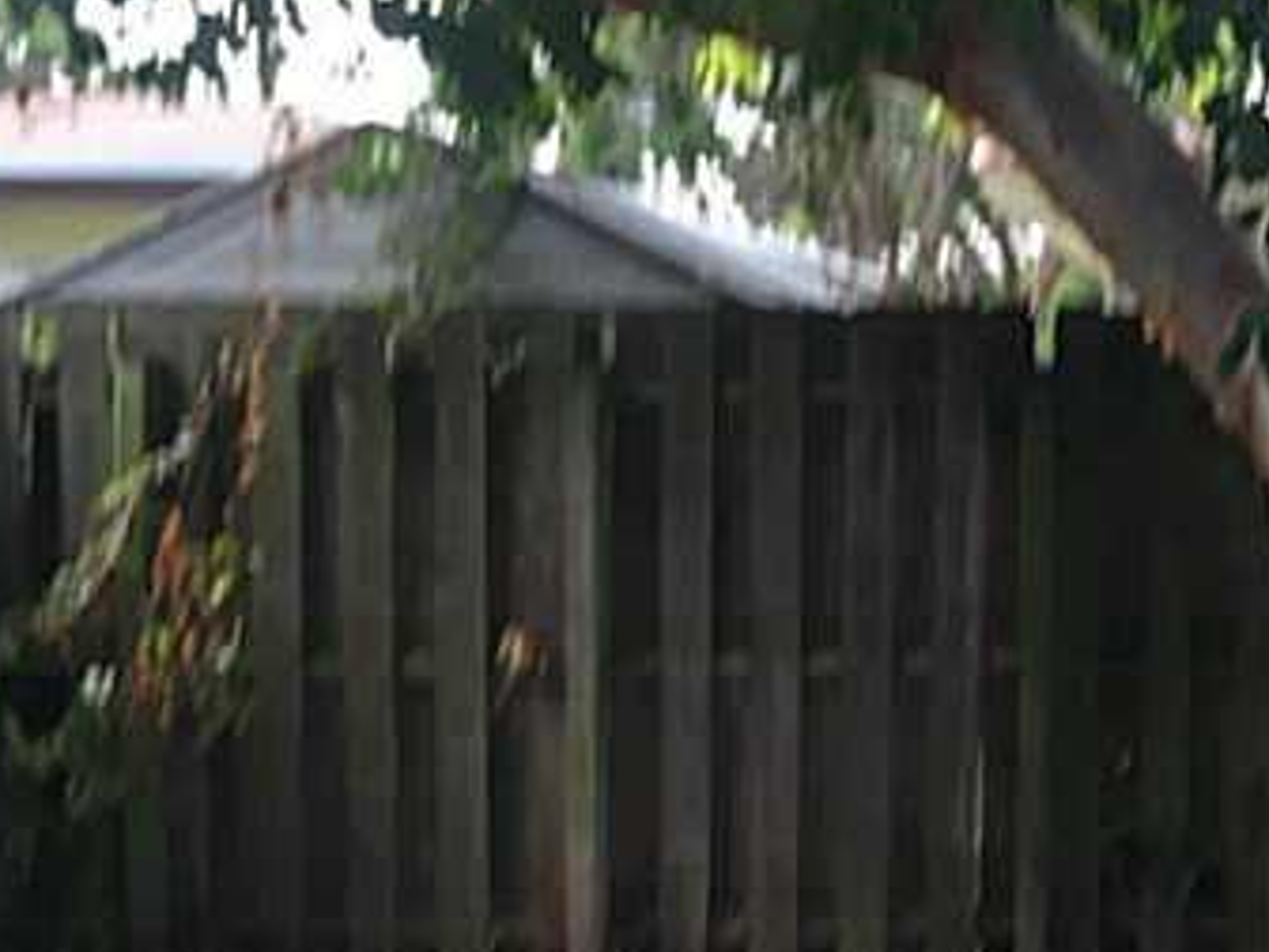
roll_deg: -0.6
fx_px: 2529
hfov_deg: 26.0
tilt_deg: -4.7
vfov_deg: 21.0
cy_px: 782
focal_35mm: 69
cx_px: 1401
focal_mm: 4.15
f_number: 2.2
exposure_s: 1/120
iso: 32
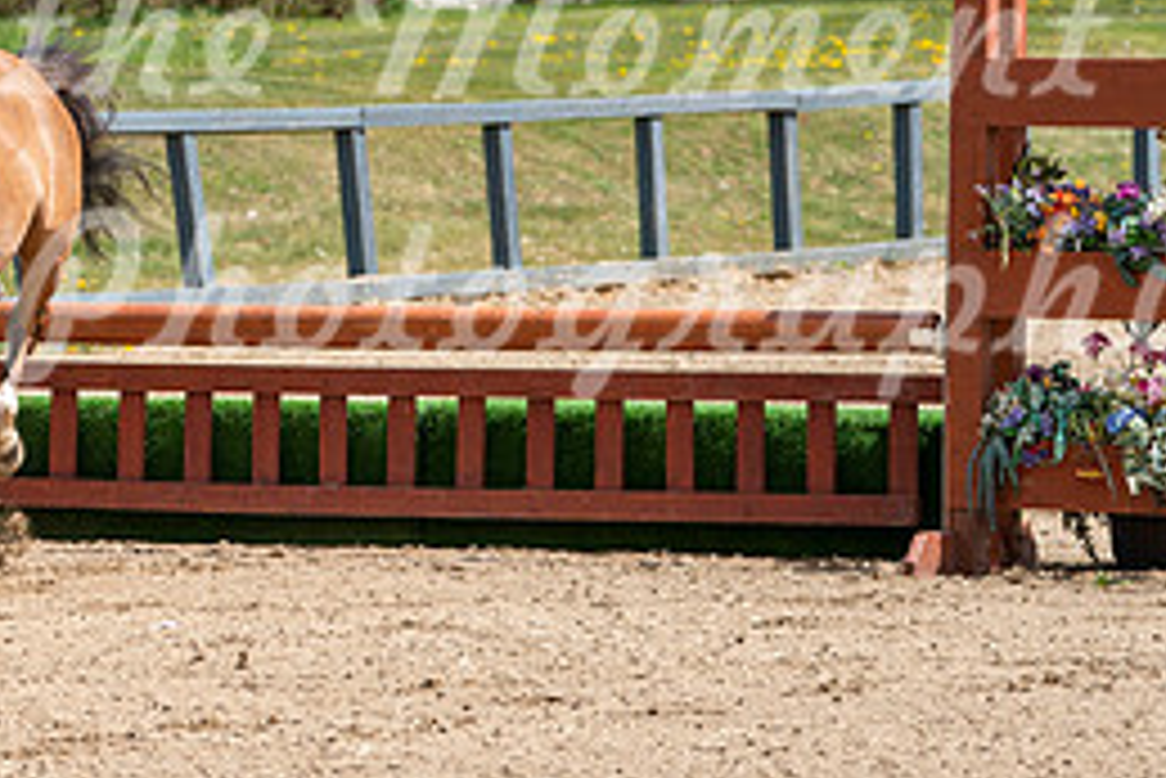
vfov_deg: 3.6
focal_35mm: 379
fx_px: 12282
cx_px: -81
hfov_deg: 5.4
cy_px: 47
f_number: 5.6
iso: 100
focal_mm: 169
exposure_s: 1/500
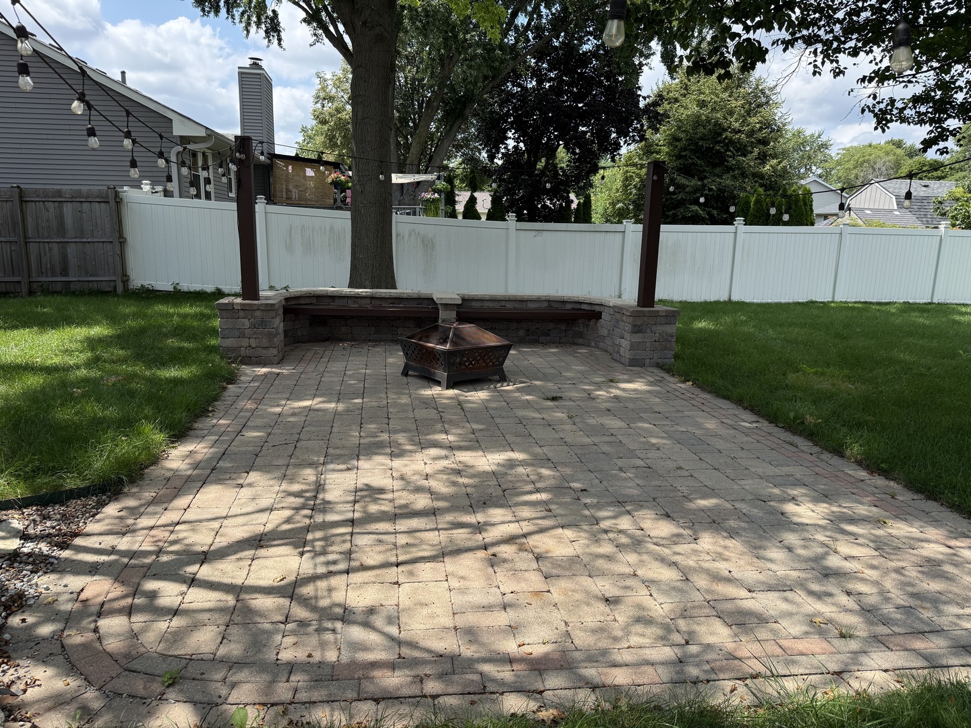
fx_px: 673
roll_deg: -1.0
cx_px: 486
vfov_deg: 56.8
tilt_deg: -10.7
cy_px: 364
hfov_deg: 71.6
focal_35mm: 24
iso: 100
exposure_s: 1/2611
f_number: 1.78
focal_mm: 6.76
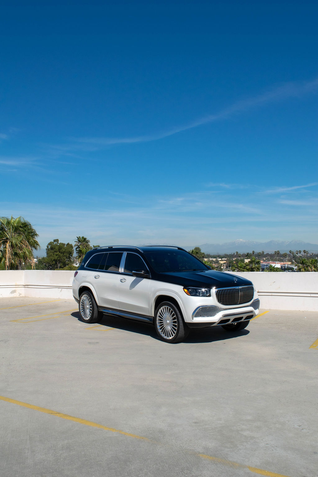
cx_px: 159
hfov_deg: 41.7
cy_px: 238
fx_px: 417
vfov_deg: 59.5
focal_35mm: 32
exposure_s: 1/640
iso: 200
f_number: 13
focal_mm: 21
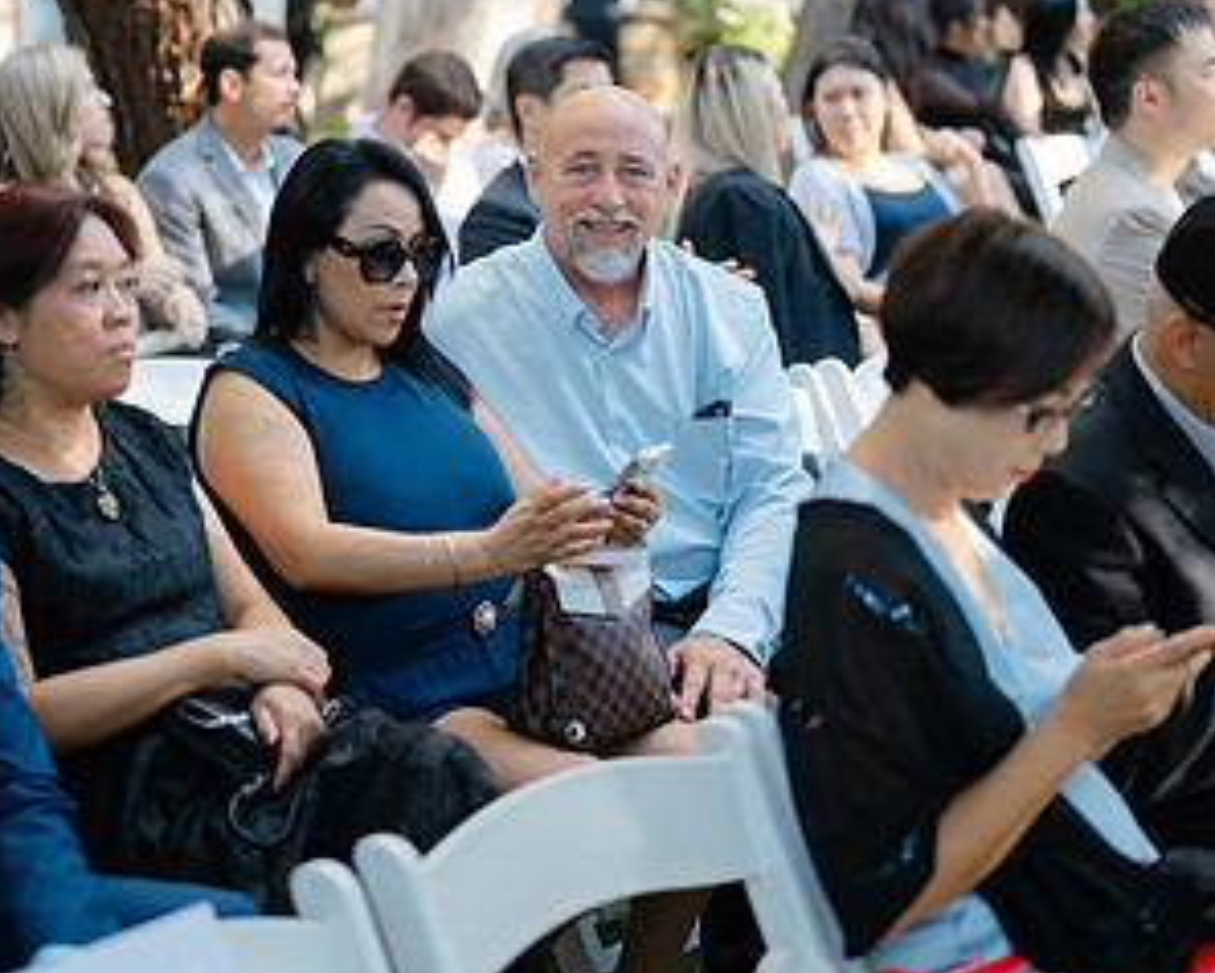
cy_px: 307
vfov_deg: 21.5
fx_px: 2555
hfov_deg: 26.8
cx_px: 605
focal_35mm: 71
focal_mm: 50
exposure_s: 1/125
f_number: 1.8
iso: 180
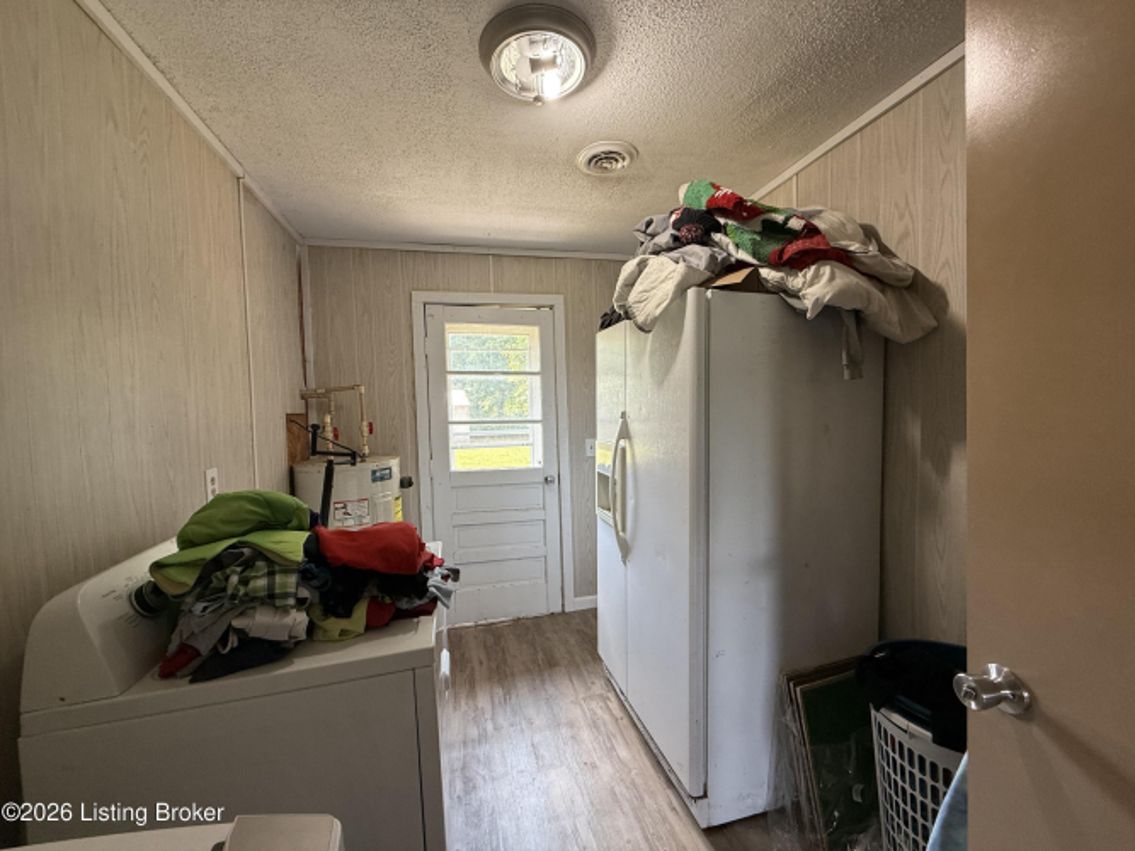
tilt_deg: -1.5
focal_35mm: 14
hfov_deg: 102.1
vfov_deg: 85.7
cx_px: 568
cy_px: 426
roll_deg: +1.8
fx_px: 459
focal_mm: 2.22
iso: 160
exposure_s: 1/99
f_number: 2.2
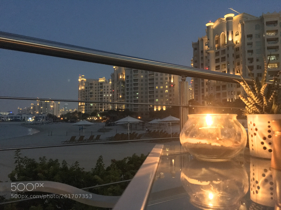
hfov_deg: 61.7
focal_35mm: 29
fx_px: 235
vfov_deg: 48.2
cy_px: 105
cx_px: 140
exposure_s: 1/17
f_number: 2.2
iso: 800
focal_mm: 4.15
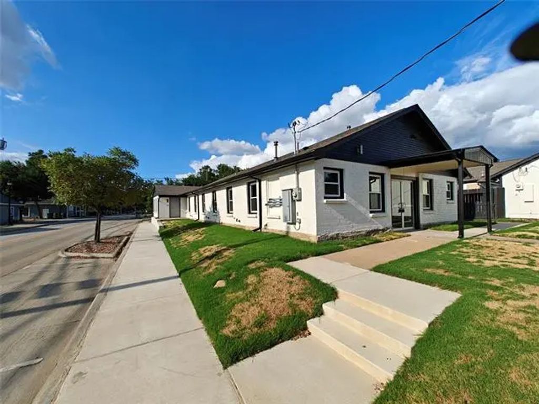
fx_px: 218
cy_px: 202
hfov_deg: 102.1
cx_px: 270
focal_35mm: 14
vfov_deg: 85.7
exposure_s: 1/1635
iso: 64
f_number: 2.2
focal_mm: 2.59
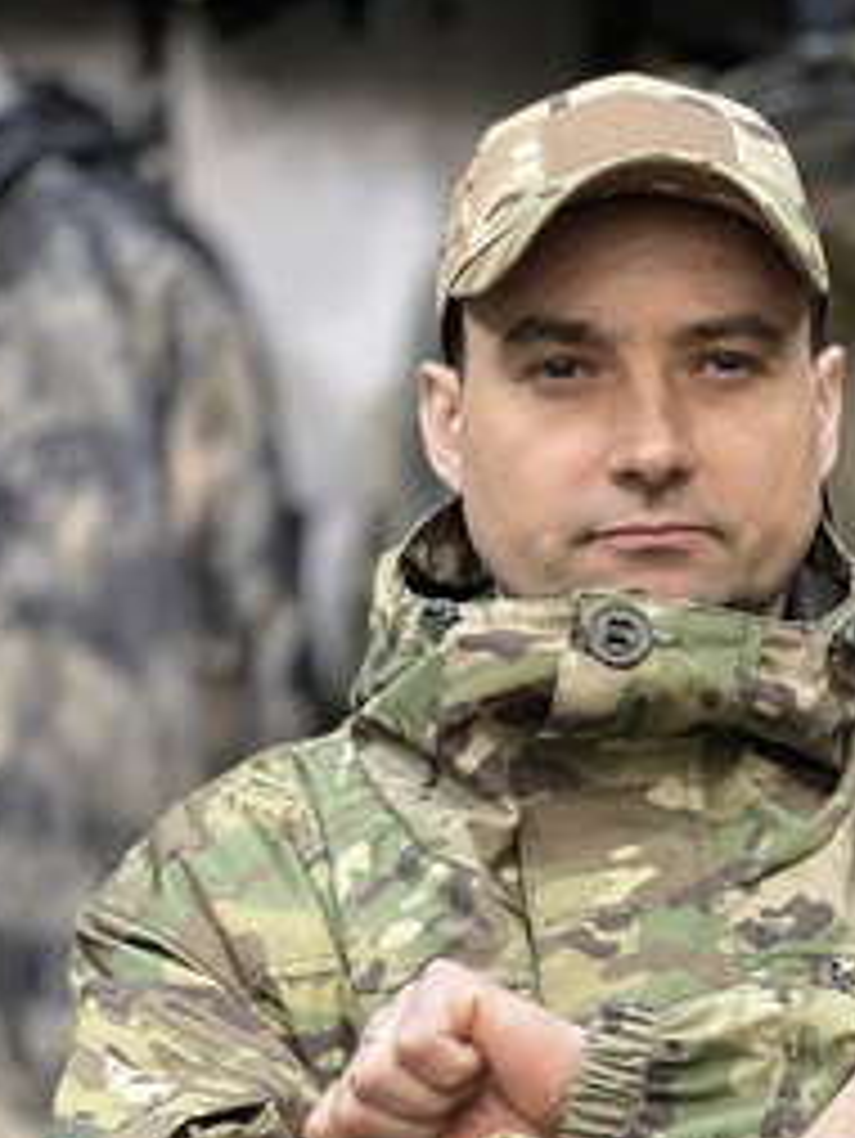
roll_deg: +1.4
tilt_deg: -2.4
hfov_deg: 10.1
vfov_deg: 13.4
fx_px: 4804
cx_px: 706
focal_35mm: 146
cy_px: 990
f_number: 2.8
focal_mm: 9
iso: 250
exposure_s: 1/33
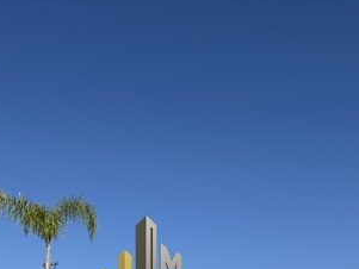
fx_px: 571
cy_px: 304
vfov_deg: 24.6
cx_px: 107
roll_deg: -0.4
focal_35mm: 55
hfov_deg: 34.4
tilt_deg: +10.0
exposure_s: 1/5348
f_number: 1.78
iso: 80
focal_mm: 6.76
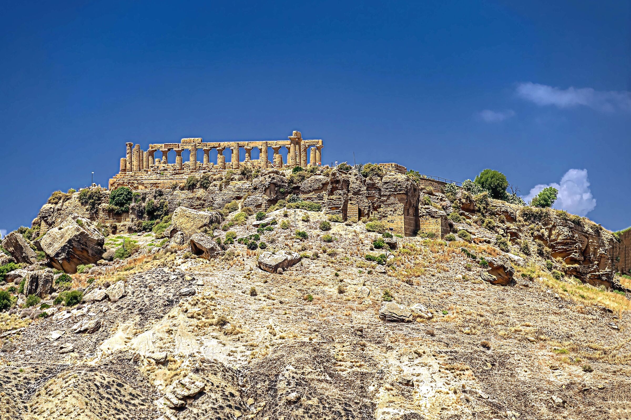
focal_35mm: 200
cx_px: 316
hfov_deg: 10.3
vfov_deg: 6.9
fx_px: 3503
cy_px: 210
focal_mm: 200
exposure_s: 1/250
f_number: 6.3
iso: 250
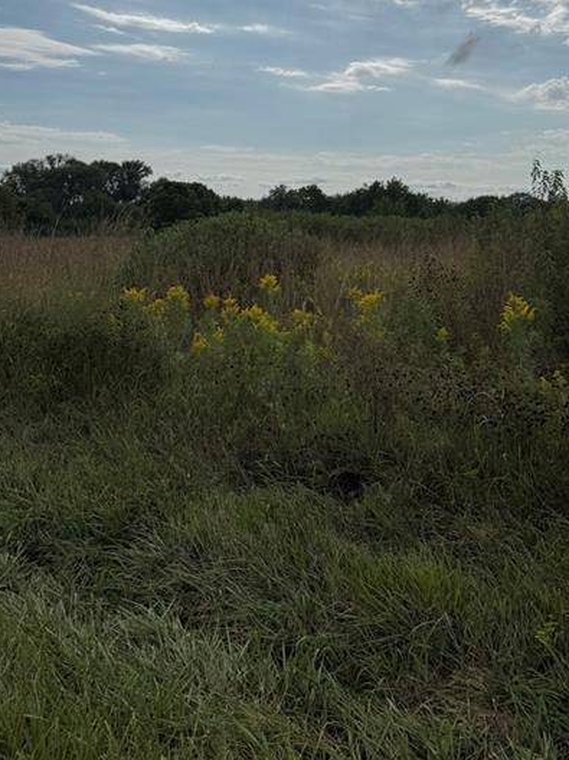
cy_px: 231
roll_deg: -2.5
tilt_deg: -1.0
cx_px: 385
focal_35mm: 35
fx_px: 767
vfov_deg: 51.3
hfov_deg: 40.1
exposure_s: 1/14286
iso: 64
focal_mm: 6.76
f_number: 1.78
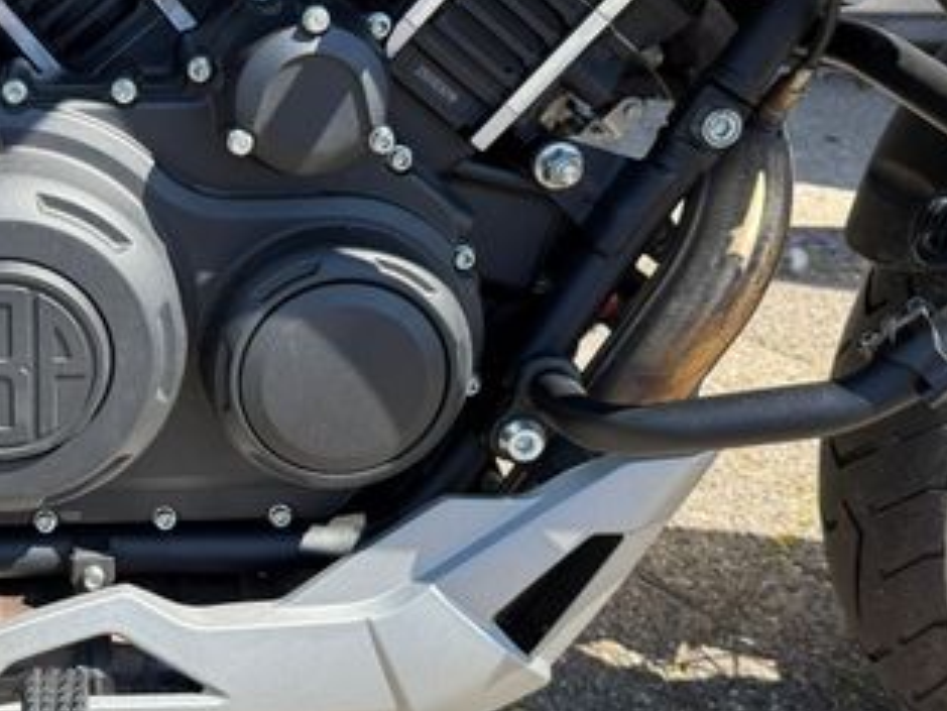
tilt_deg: -32.2
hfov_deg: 36.9
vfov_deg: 29.4
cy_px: 206
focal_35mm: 49
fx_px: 1341
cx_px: 133
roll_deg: -1.2
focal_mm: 6.76
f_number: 1.78
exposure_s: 1/898
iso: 100
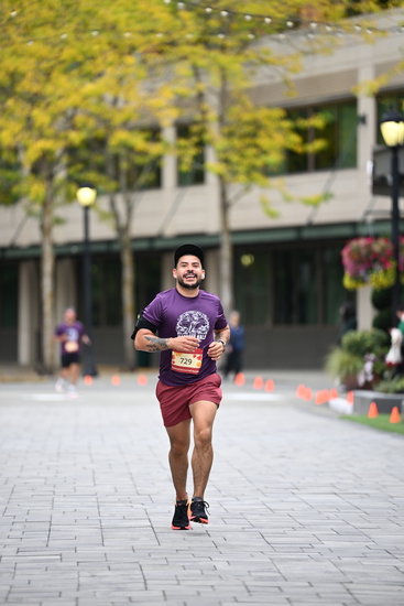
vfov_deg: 10.5
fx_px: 3280
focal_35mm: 195
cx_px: 202
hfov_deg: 7.0
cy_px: 303
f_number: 2.8
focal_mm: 195
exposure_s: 1/2000
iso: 640
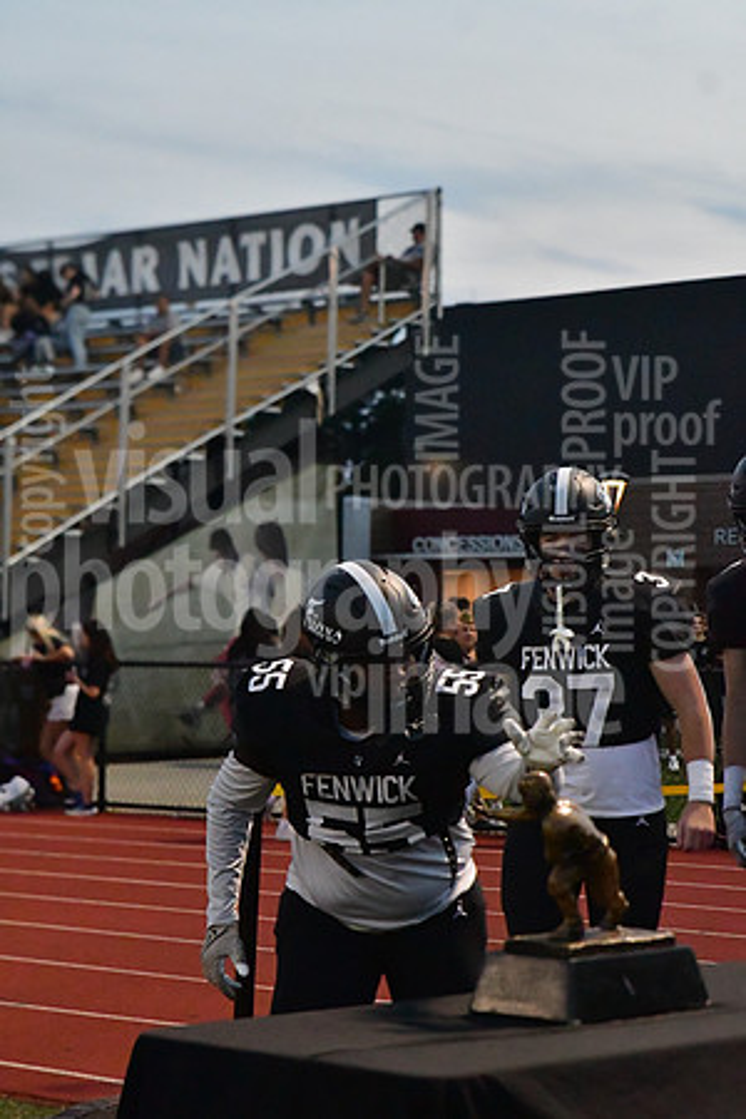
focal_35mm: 93
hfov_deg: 14.7
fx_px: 2891
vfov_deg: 21.9
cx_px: 373
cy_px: 560
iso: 10000
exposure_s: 1/1600
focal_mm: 62
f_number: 4.5
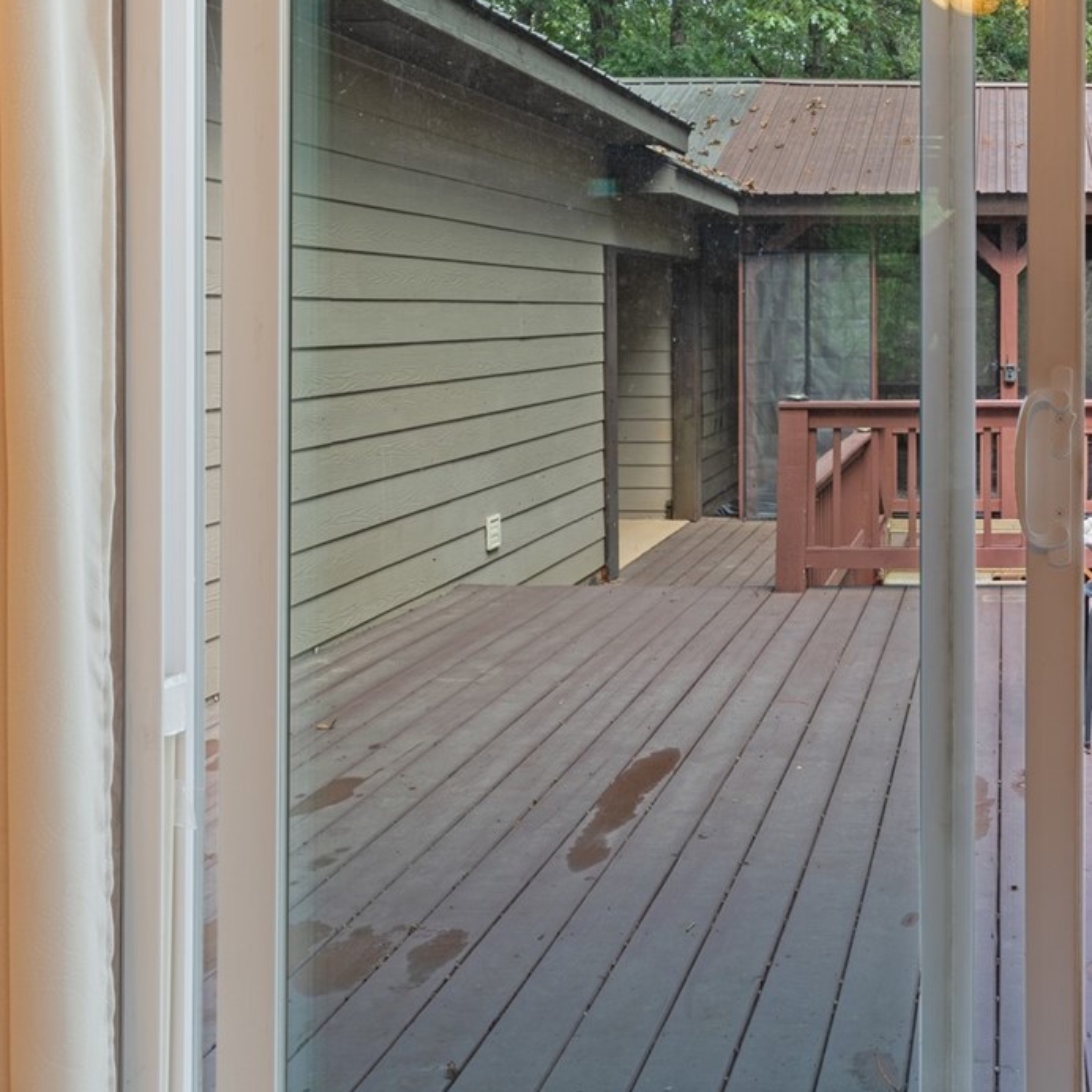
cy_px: 297
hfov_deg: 38.7
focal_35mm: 40
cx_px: 1000
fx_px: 1428
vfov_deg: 40.9
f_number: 9
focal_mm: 16
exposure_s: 1/1.25
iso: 200
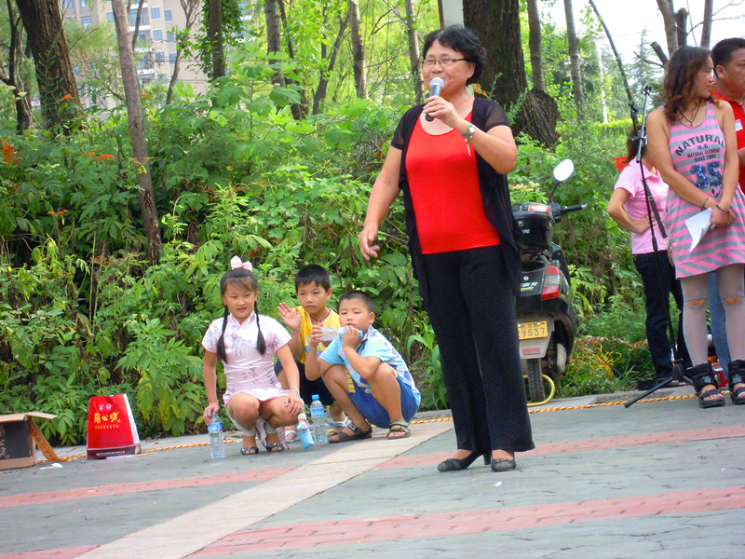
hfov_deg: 14.1
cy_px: 280
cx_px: 372
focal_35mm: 140
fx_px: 3013
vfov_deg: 10.6
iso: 360
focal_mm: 25
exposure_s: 1/200
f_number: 6.6
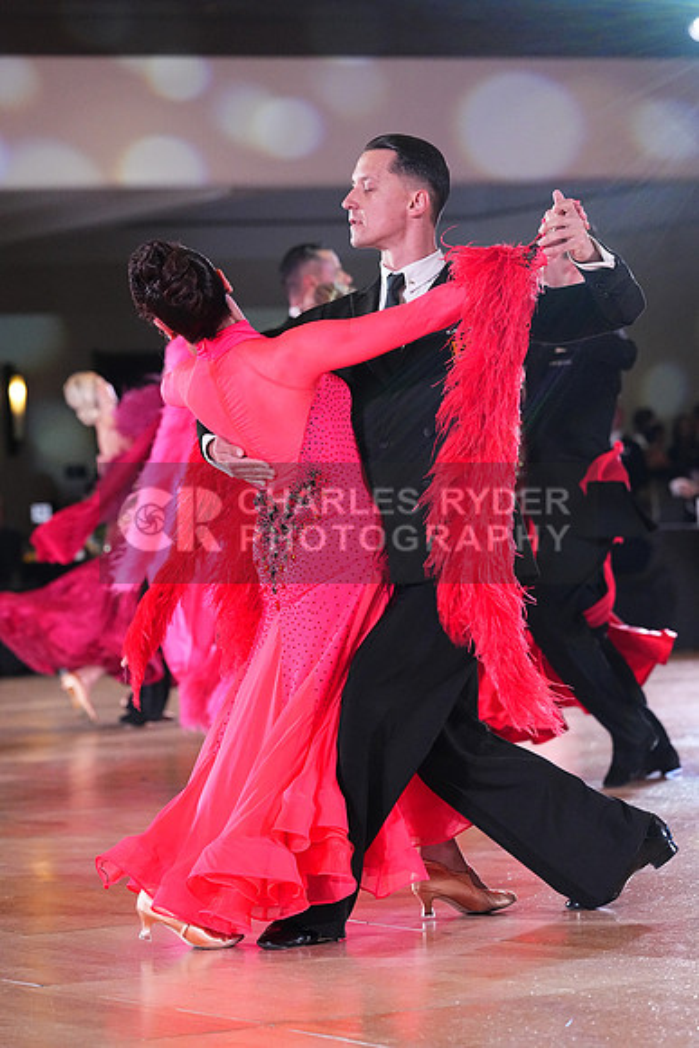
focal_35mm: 140
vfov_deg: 14.7
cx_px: 350
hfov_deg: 9.8
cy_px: 524
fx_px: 4075
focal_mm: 140
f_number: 5
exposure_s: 1/400
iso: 8000
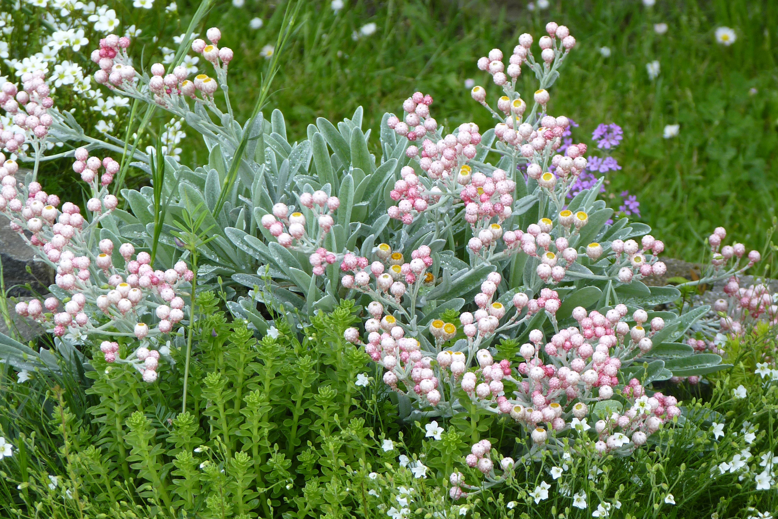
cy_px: 279
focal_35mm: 214
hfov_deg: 9.6
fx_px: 4625
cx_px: 388
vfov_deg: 6.4
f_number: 3.7
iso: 80
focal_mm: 36.4
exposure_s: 1/80
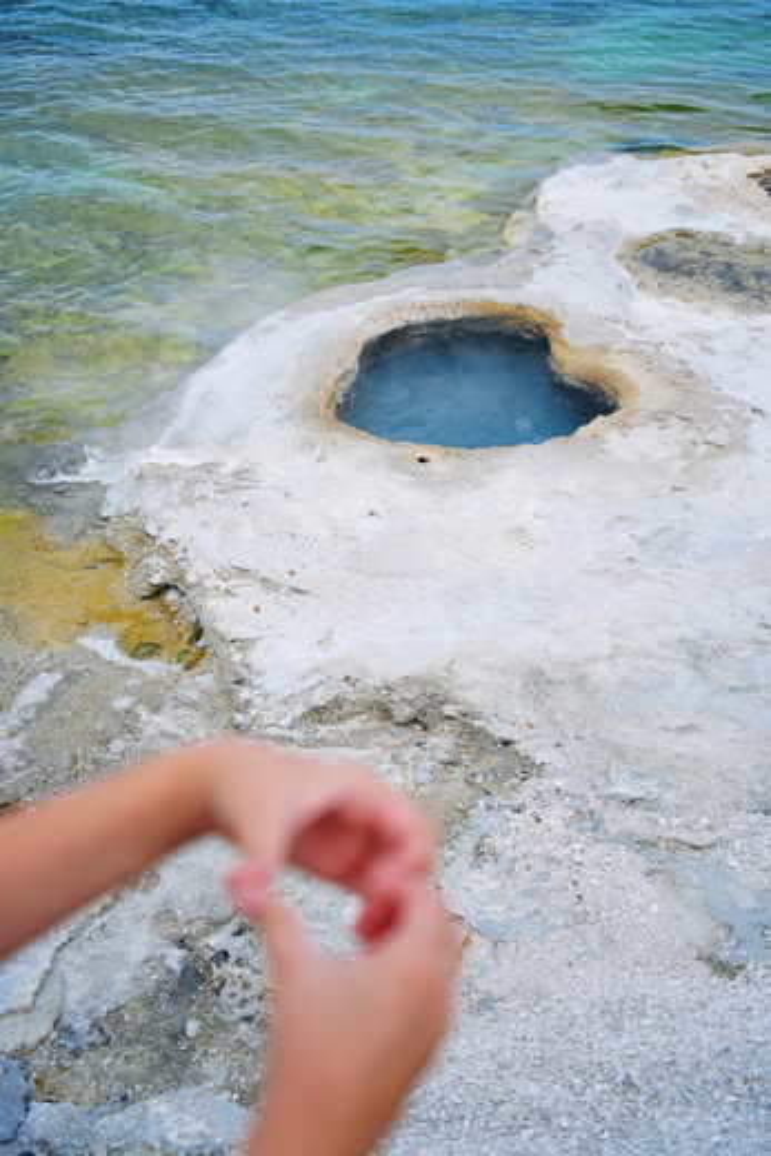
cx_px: 386
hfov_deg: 30.5
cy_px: 578
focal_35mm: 44
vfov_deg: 44.5
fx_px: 1412
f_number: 3.5
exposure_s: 1/800
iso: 100
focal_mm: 44
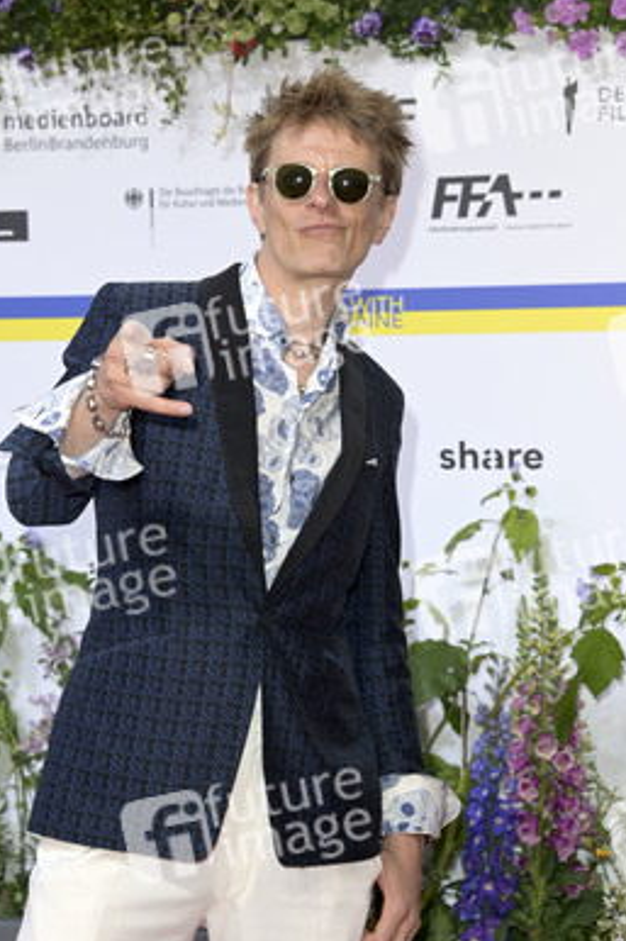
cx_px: 317
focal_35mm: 88
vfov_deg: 23.1
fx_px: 2297
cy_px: 461
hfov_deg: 15.5
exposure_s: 1/200
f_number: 6.3
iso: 640
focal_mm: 85
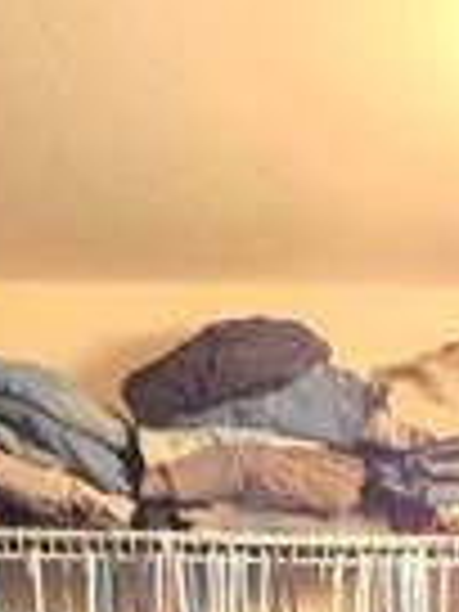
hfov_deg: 23.7
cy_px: 1210
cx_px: 364
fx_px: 1078
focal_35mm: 61
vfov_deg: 19.3
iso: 2500
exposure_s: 1/24
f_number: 2.2
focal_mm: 1.7
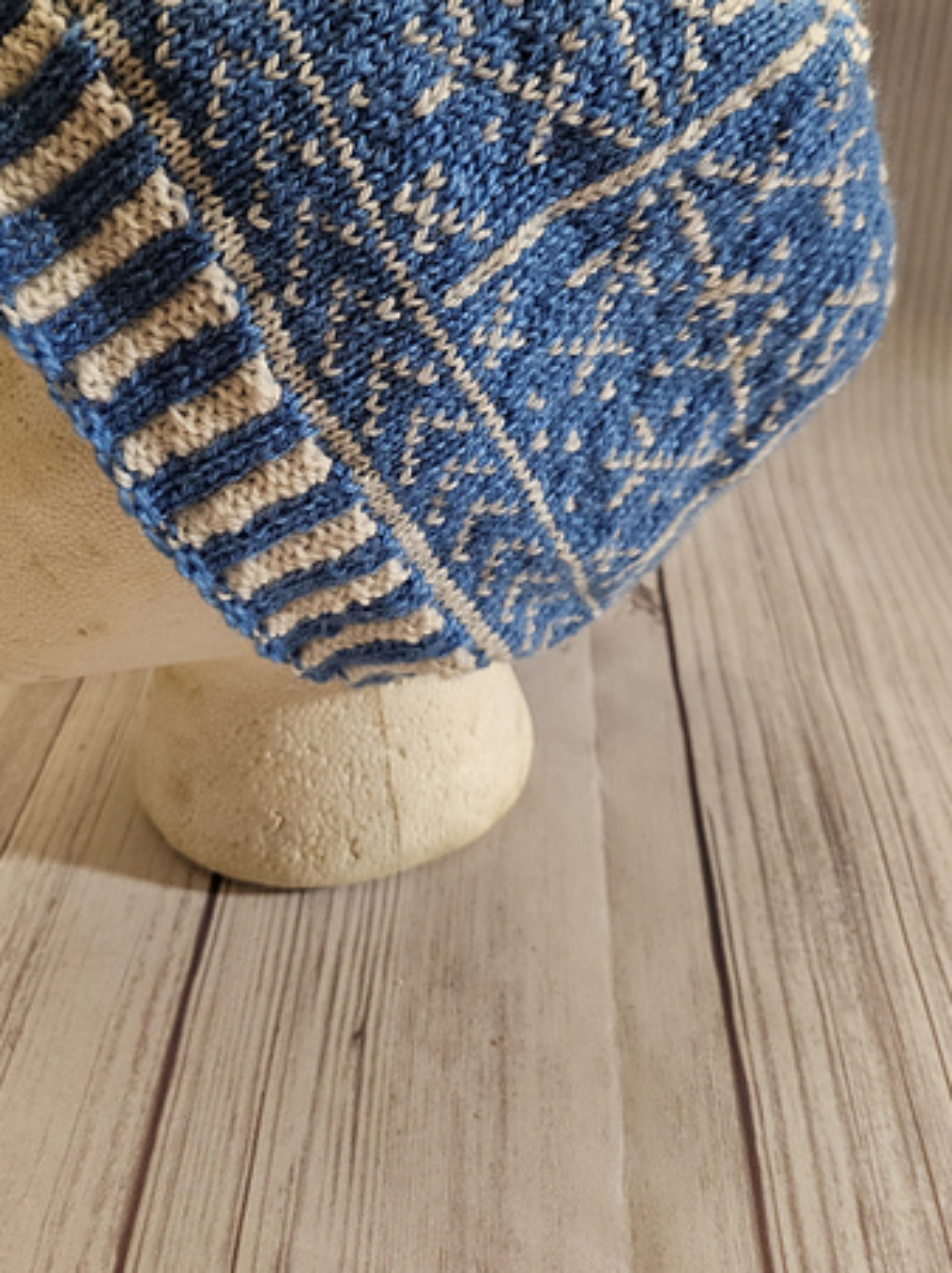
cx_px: 379
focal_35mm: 34
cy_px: 408
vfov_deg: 52.8
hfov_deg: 41.5
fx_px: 1249
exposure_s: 1/24
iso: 640
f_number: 1.8
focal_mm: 5
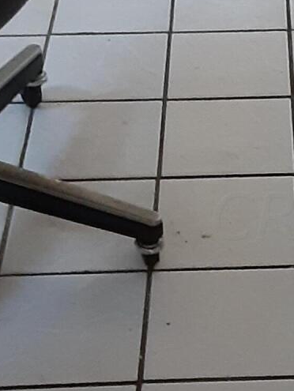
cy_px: 216
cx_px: 330
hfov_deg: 13.3
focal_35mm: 109
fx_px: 1233
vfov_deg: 18.0
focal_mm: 2.91
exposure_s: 1/24
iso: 400
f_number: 1.9
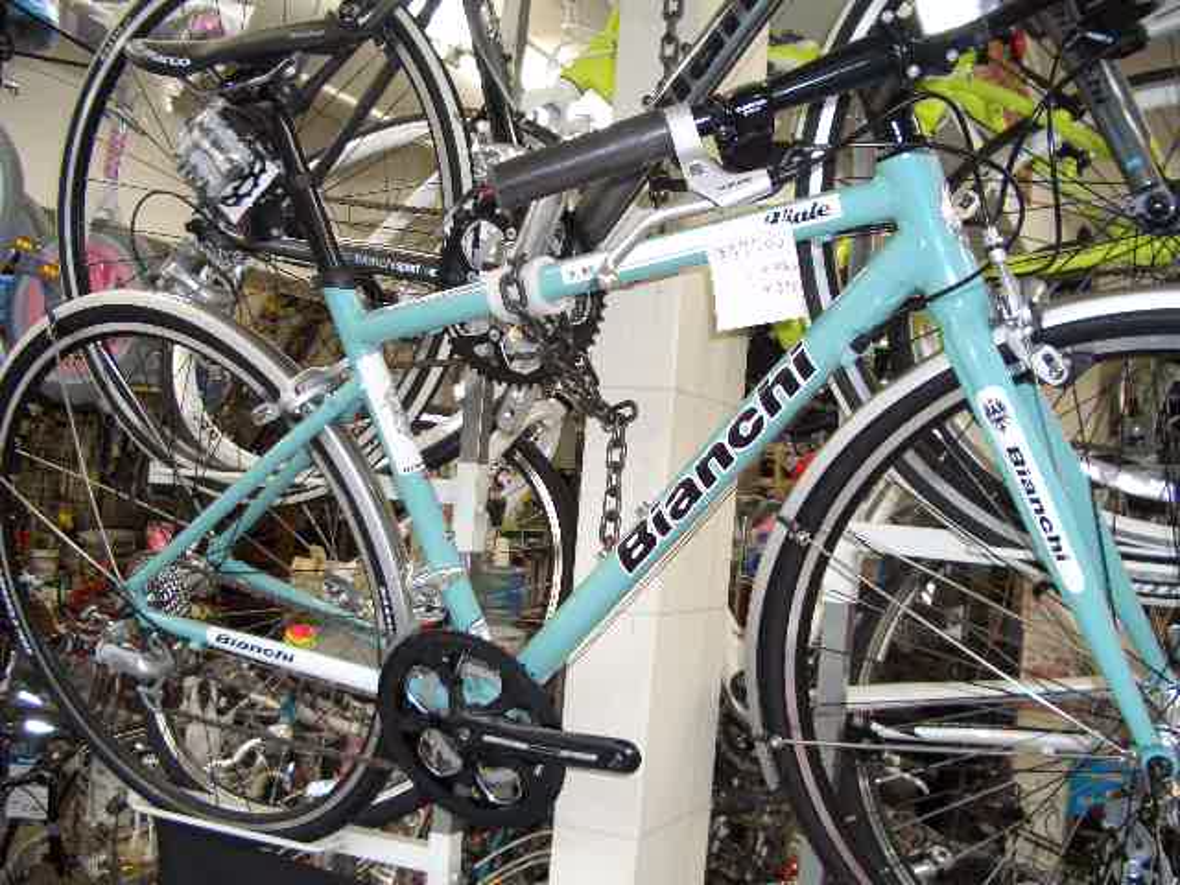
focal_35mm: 35
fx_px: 1193
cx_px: 590
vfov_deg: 40.7
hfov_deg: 52.6
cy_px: 442
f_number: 2.6
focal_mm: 5.8
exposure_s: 1/60
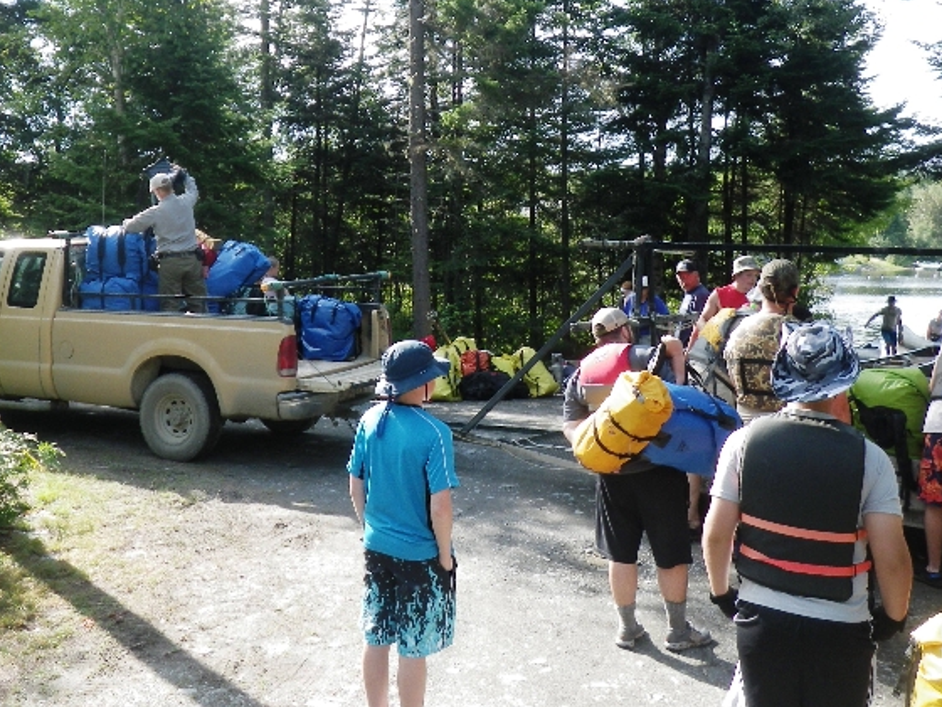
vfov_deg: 35.4
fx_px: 1089
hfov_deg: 46.6
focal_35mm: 40
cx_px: 395
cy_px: 204
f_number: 3.5
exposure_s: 1/125
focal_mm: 5
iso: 80
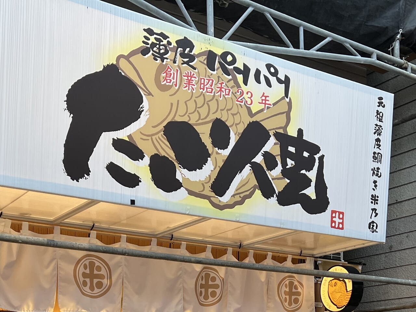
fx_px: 312
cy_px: 156
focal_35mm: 26
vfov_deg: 53.1
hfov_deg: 67.3
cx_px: 208
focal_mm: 5.7
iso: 80
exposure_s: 1/100
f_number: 1.5
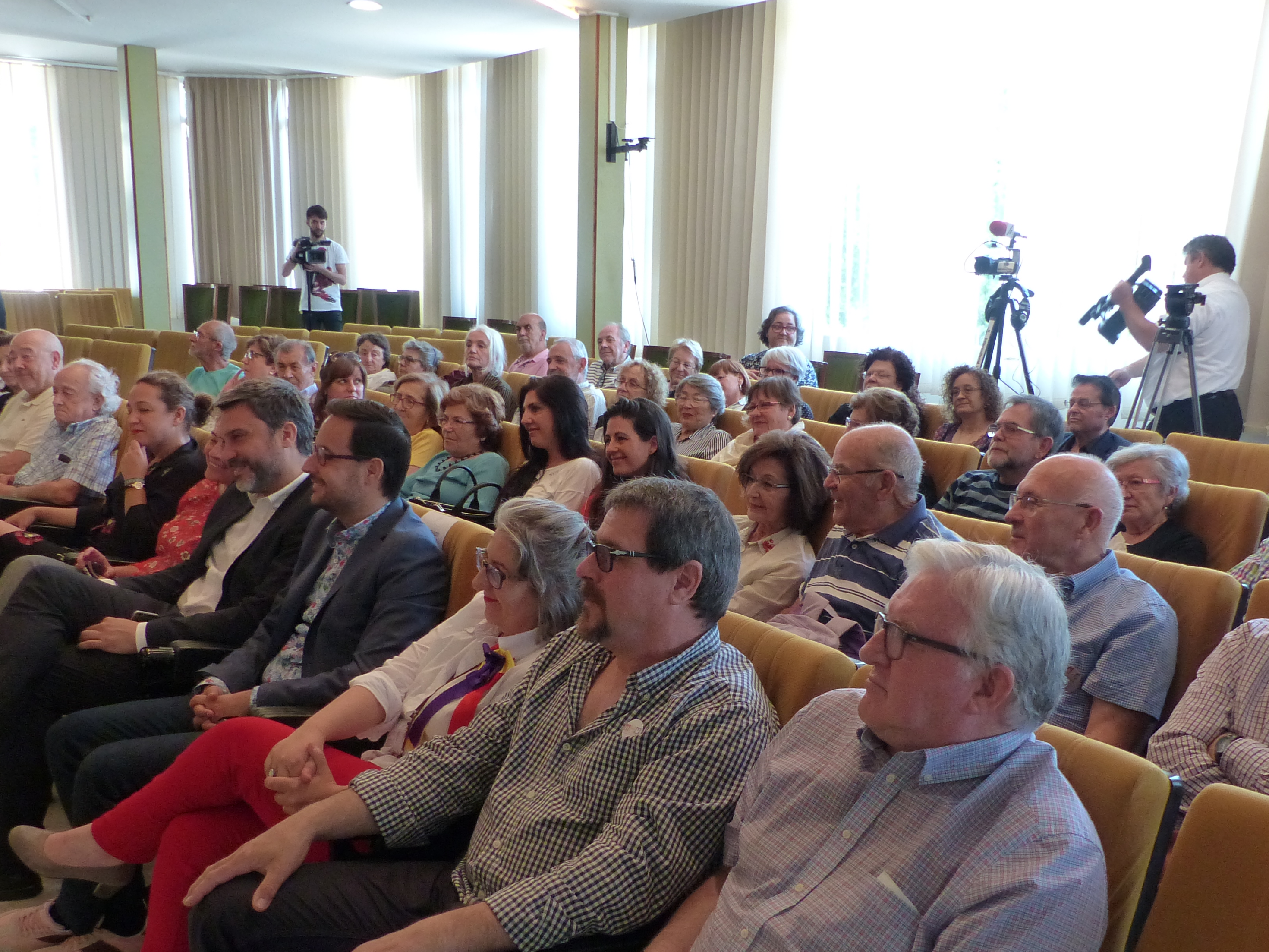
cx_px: 677
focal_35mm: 34
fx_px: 1246
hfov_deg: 53.9
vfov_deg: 41.4
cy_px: 617
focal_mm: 4.5
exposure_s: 1/60
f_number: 2.8
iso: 400
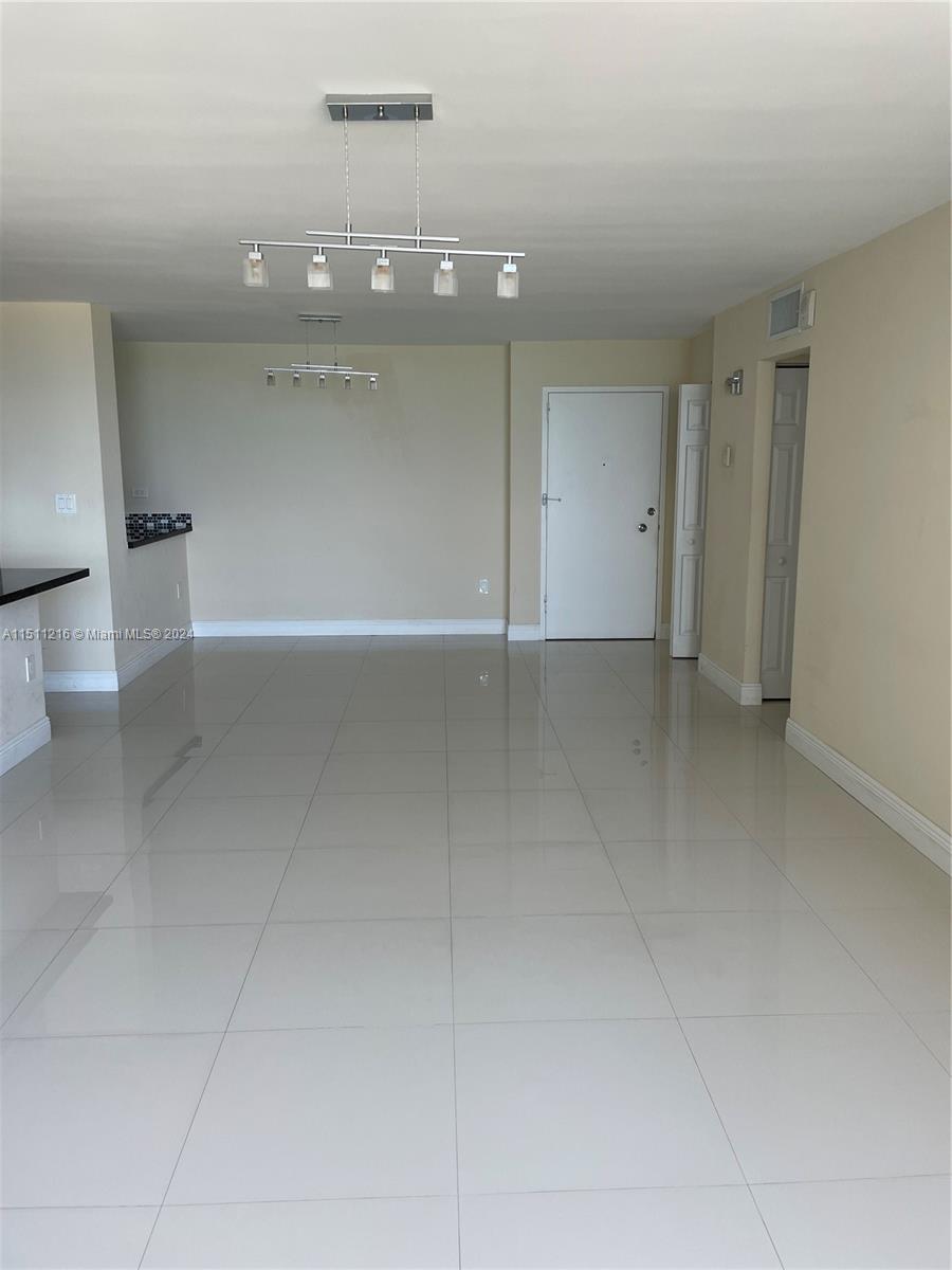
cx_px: 476
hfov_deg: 53.1
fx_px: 953
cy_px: 635
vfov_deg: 67.3
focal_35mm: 26
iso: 50
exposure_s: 1/121
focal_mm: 4.2
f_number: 1.6
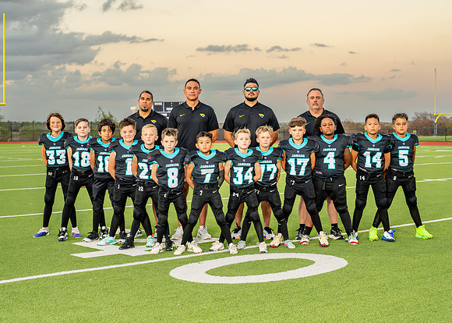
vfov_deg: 21.9
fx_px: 833
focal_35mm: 65
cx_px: 218
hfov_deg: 30.4
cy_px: 170
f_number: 4
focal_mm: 50
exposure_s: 1/400
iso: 1250
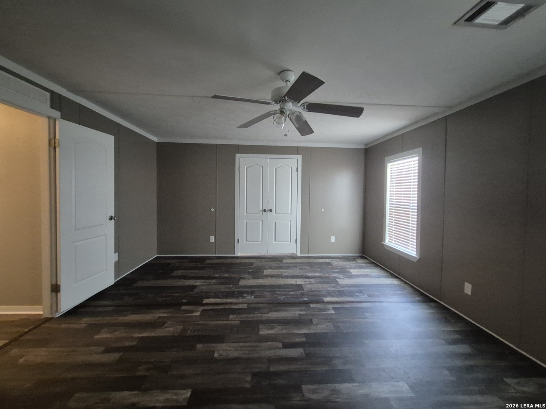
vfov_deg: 89.9
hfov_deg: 106.2
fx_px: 205
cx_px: 273
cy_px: 204
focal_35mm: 13
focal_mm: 1.74
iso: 1250
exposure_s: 1/40
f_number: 2.2
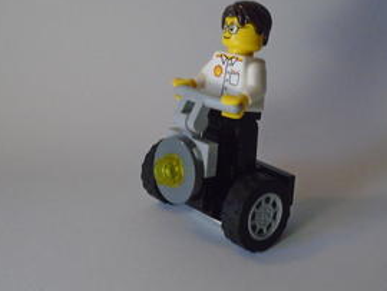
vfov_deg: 26.0
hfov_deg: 34.2
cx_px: 225
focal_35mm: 56
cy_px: 106
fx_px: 627
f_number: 4.1
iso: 800
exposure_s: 1/50
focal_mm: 7.4
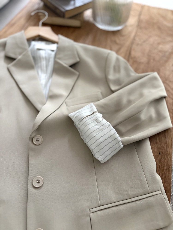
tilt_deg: -57.3
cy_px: 115
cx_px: 86
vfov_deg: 67.3
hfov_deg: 53.1
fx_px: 173
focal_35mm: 26
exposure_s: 1/57
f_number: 1.6
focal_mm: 5.96
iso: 500
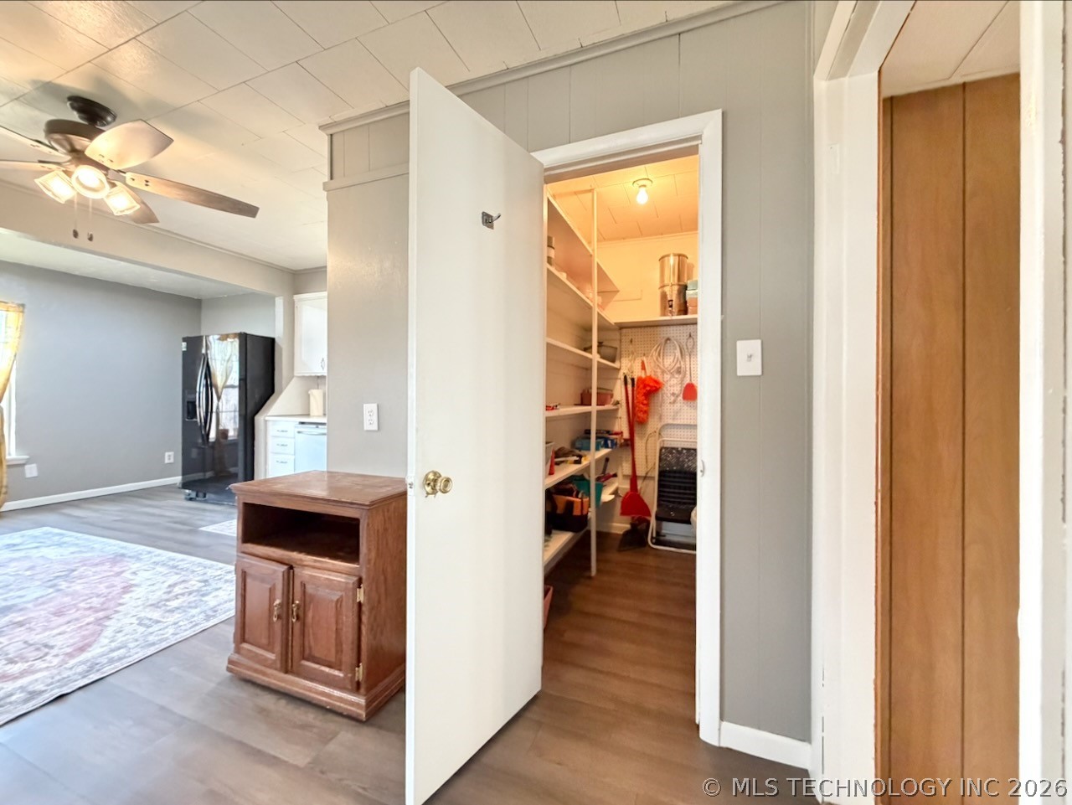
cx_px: 536
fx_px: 434
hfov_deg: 102.0
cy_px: 402
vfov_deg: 85.7
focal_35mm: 14
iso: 800
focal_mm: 2.22
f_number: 2.2
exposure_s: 1/60
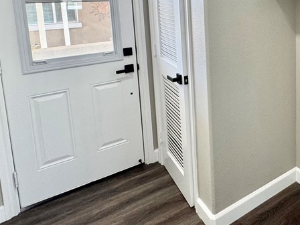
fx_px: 277
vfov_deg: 41.3
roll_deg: +0.9
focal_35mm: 32
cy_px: 31
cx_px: 268
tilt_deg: -6.7
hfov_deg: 50.6
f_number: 2.2
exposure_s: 1/120
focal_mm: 2.22
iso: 160
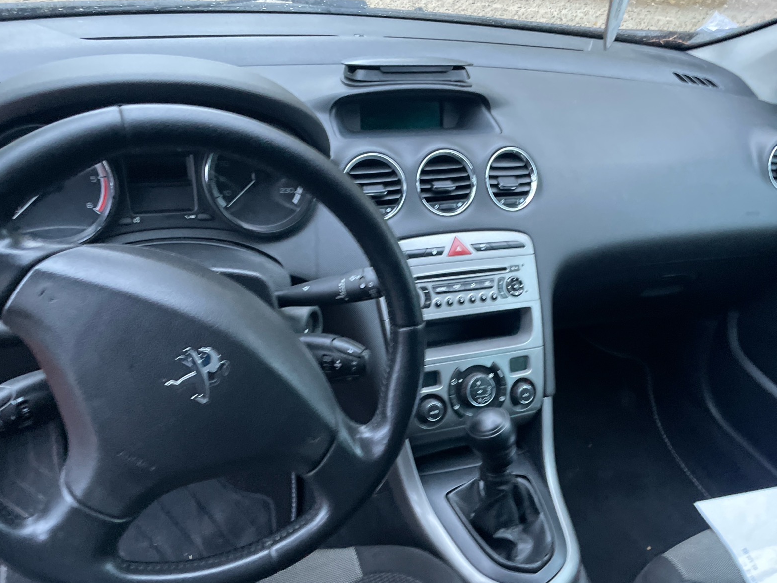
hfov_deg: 59.9
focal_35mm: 30
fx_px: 673
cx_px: 412
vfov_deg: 46.8
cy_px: 315
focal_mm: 4.2
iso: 640
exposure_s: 1/30
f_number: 1.6
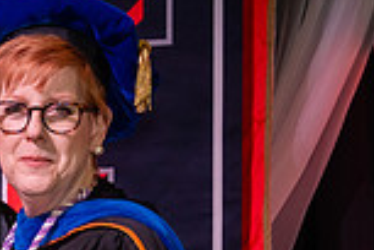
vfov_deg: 5.2
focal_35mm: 264
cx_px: -248
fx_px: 2742
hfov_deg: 7.6
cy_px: 326
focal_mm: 52
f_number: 5.6
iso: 1250
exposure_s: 1/160
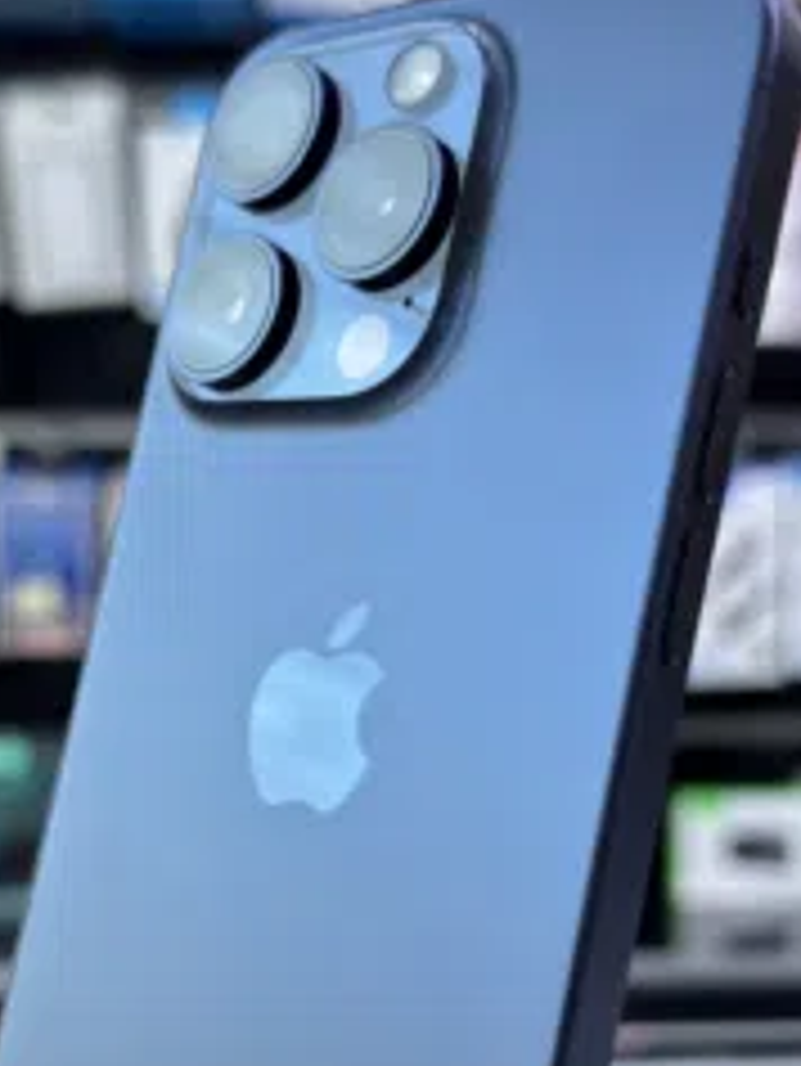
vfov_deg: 32.3
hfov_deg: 24.8
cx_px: 369
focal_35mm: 59
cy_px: 738
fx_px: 1819
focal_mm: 6.76
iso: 80
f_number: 1.78
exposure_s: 1/166
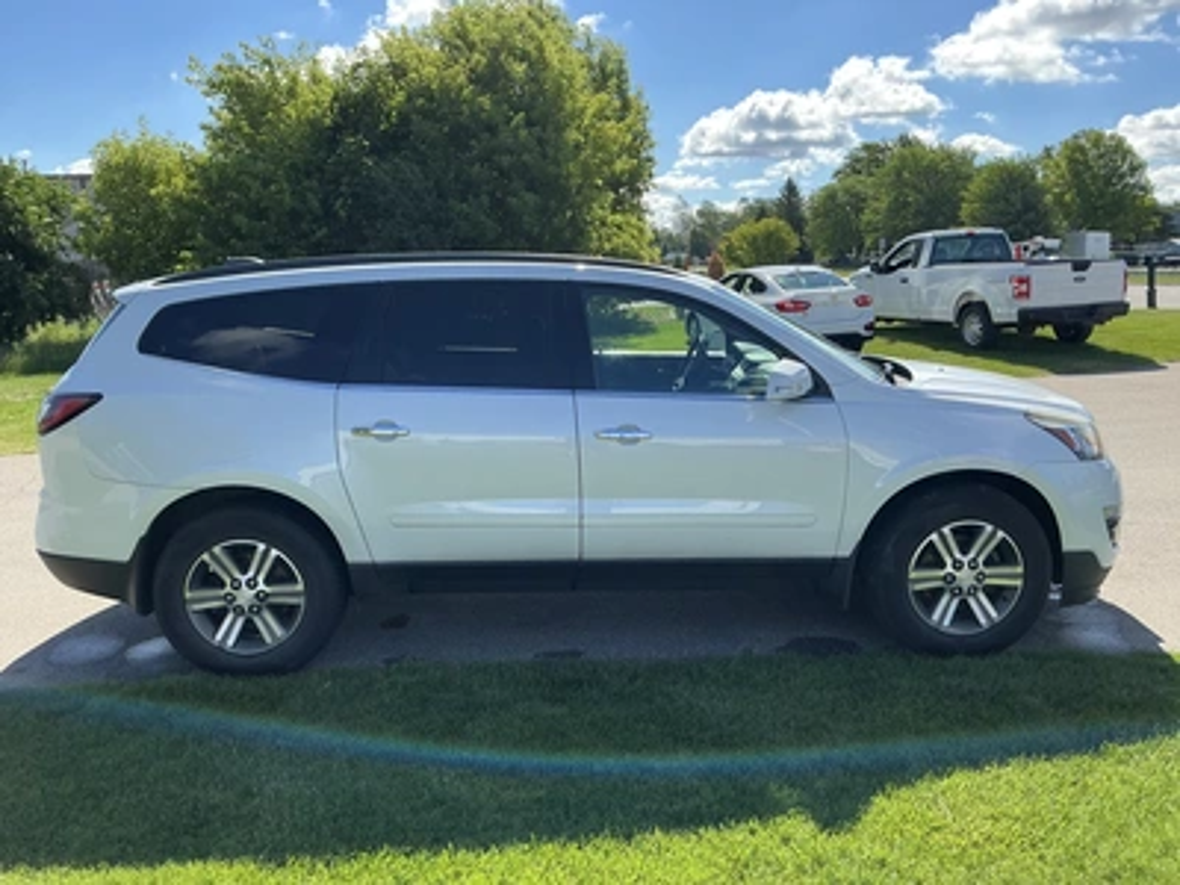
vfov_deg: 49.7
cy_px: 442
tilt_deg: -8.9
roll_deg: +0.4
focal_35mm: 28
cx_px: 590
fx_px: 954
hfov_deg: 63.4
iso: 25
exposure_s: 1/842
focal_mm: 3
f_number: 1.8
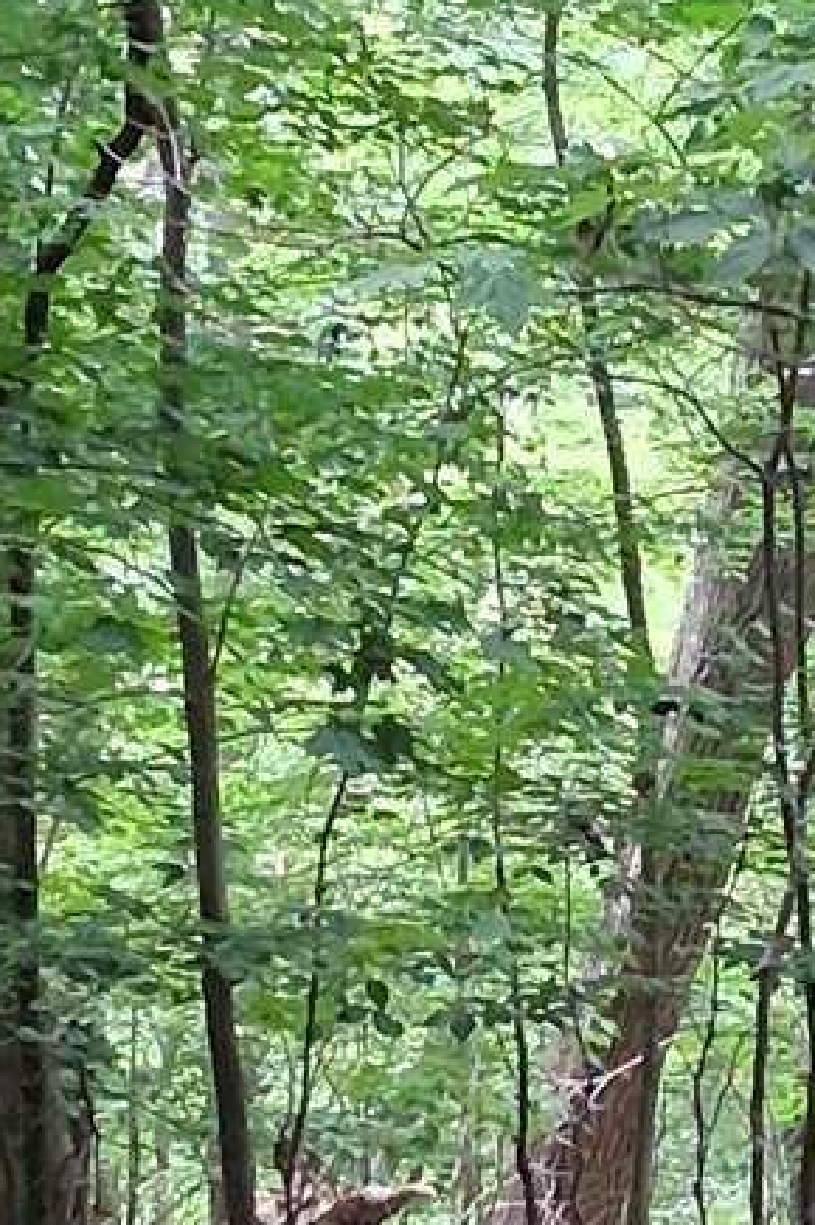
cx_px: 874
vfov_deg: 14.4
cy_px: 528
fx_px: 4863
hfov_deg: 9.5
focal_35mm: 143
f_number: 1.8
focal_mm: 3.98
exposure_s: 1/120
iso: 250
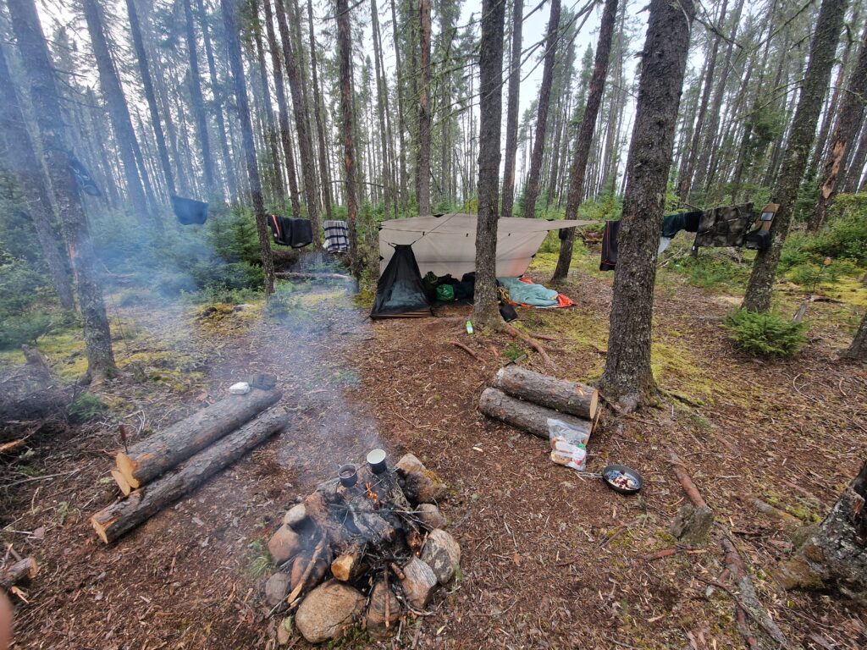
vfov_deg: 89.9
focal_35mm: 13
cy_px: 325
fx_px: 326
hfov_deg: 106.2
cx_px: 434
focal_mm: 2.2
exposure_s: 1/60
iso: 100
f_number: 2.2
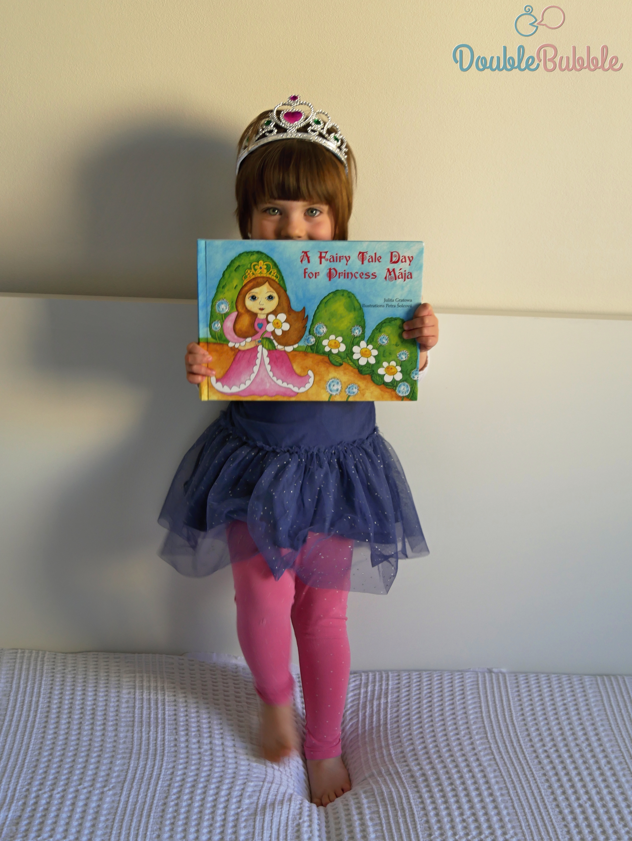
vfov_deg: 39.6
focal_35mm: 48
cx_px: 316
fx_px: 1168
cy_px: 420
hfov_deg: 30.3
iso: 320
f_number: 4.1
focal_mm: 24
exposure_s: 1/60
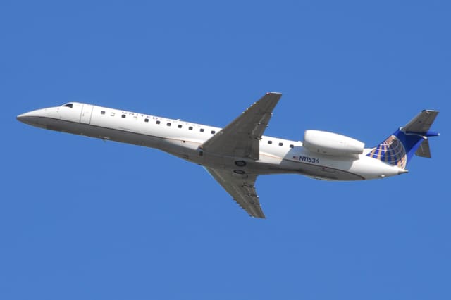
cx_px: 226
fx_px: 3756
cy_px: 150
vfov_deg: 4.6
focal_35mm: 300
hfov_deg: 6.9
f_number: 9
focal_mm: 200
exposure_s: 1/320
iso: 200
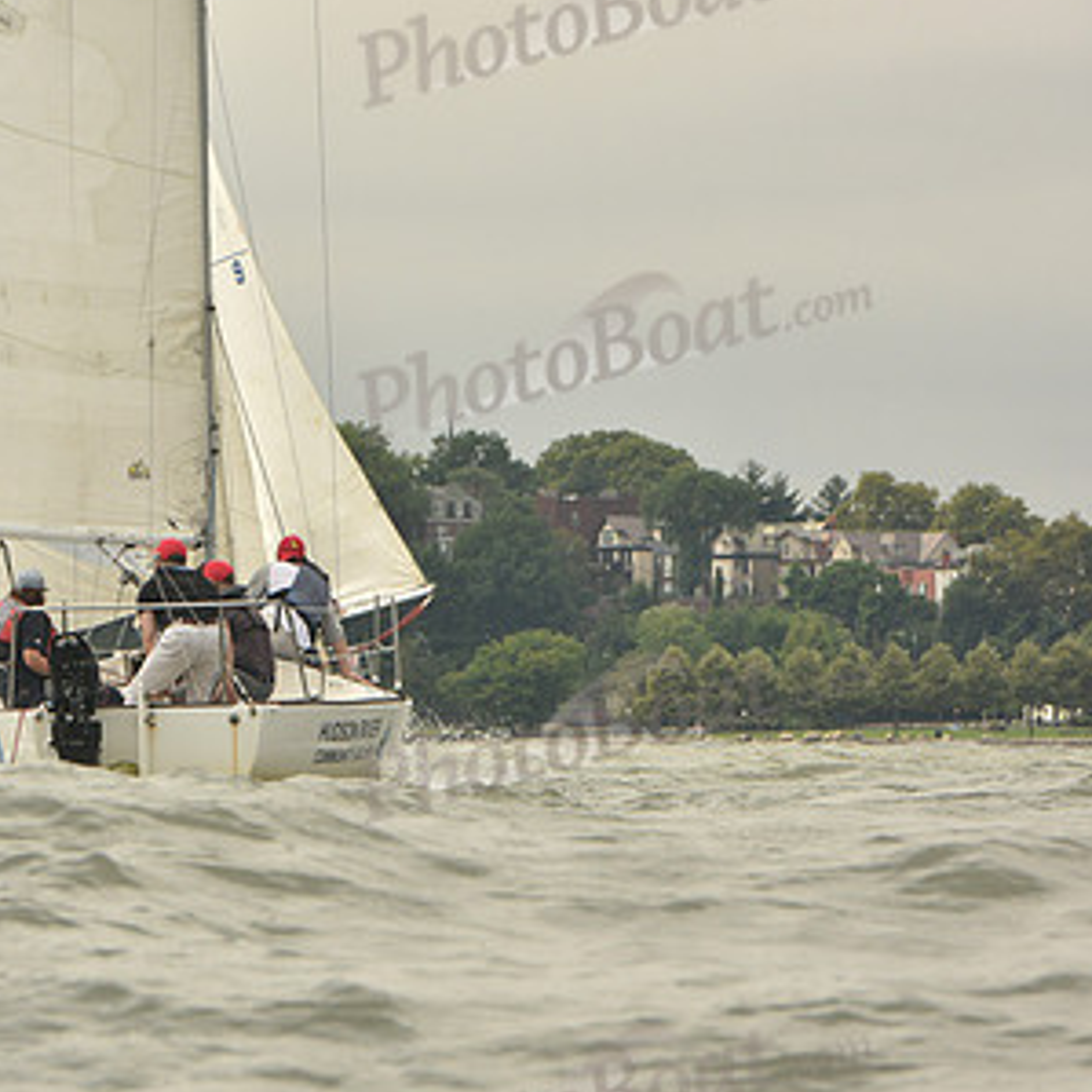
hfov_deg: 5.3
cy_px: 590
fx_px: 11778
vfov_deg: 5.3
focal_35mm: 330
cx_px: 172
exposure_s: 1/800
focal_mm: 200
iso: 400
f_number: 13
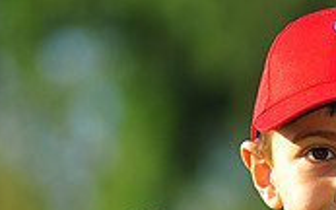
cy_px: 311
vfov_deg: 2.1
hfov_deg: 3.4
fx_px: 5630
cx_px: 388
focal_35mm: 615
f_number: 4
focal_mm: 180
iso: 200
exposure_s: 1/1250
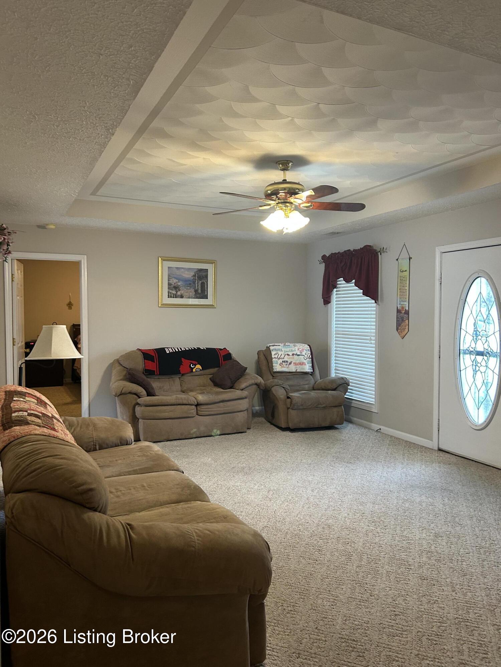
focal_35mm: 26
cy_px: 334
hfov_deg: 53.1
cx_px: 250
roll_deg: -1.9
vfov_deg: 67.3
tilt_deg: -1.4
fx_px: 502
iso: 160
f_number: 1.5
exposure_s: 1/60
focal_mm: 5.7
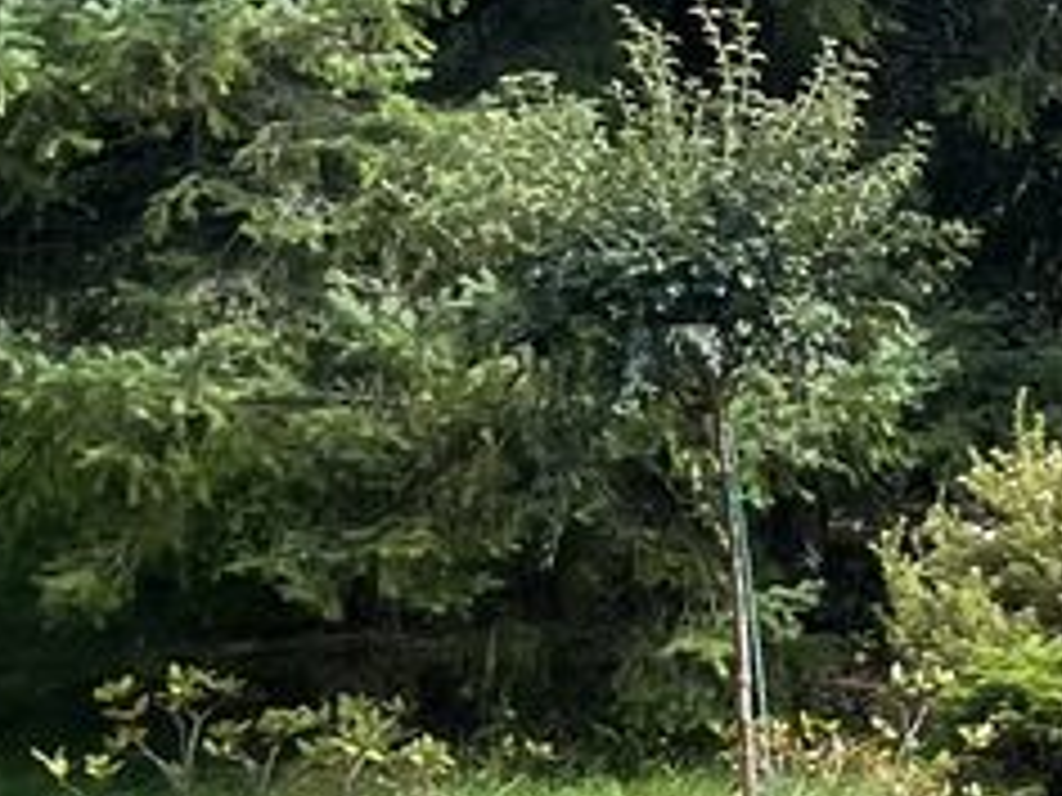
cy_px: 387
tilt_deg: +0.2
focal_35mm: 154
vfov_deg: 9.6
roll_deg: +0.4
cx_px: 2790
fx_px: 4725
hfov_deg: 10.5
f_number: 1.6
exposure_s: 1/1289
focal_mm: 4.2
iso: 32
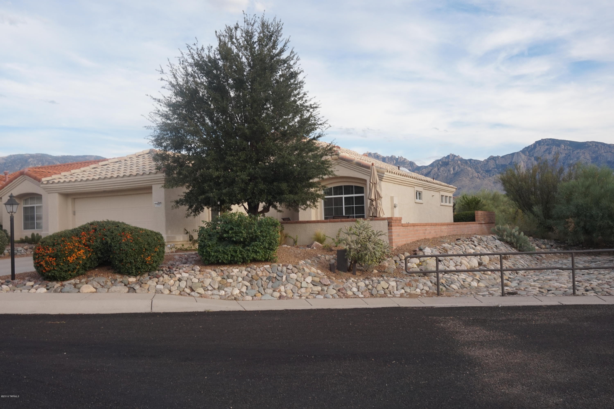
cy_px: 204
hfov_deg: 57.2
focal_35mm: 33
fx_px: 563
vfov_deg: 39.9
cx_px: 307
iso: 320
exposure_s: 1/125
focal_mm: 22
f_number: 11
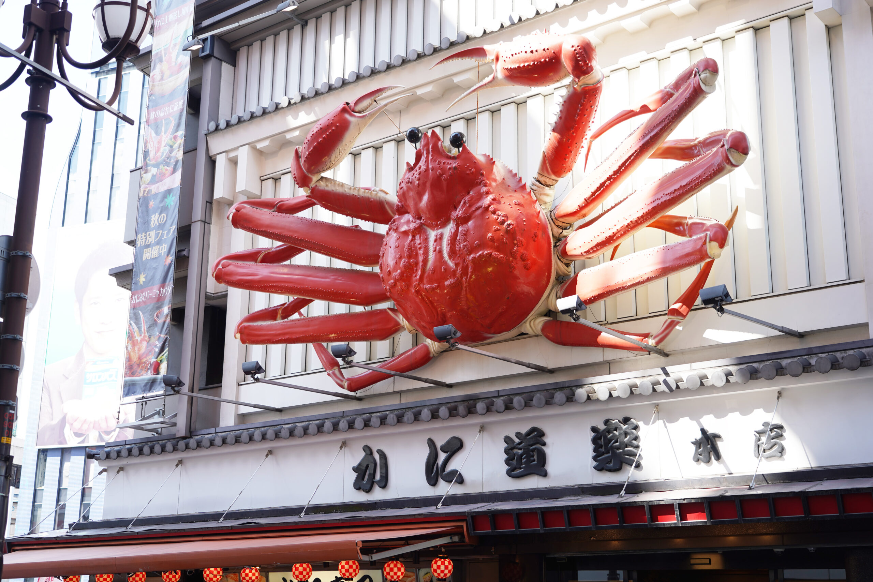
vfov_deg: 29.2
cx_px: 436
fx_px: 1115
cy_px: 291
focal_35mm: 46
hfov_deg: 42.7
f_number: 4
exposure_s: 1/160
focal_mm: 46
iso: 100
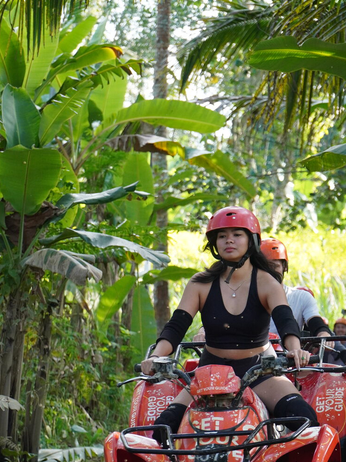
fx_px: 2120
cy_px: 325
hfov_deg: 9.3
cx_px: 193
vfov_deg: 12.4
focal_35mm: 159
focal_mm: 78
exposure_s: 1/400
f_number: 4.5
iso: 1000
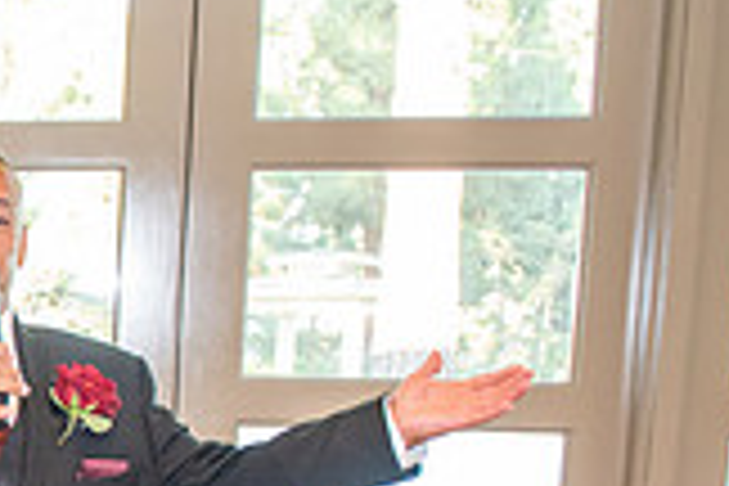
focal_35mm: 86
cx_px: -392
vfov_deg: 15.2
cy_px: 632
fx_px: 1741
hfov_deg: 20.1
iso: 1600
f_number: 3.5
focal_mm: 24
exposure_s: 1/125
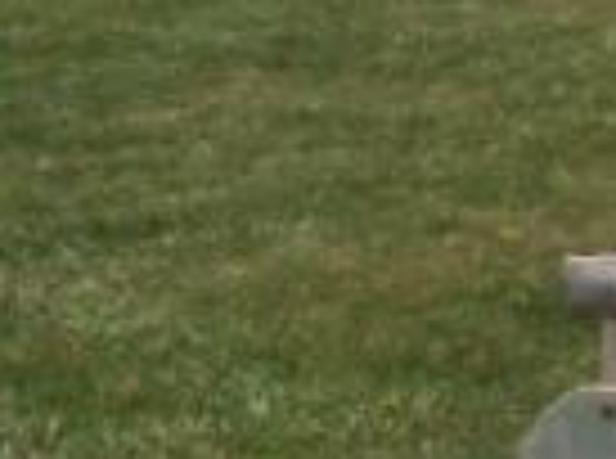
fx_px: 2911
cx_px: 1290
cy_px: 536
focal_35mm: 164
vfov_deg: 8.9
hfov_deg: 10.9
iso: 64
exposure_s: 1/1201
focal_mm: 3.85
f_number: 2.8
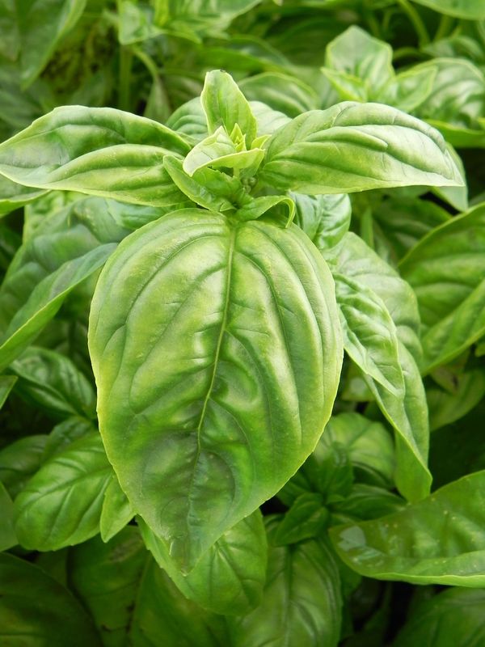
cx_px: 242
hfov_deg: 31.5
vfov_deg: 41.2
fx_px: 859
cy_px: 324
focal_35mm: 46
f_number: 4
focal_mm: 8.2
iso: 160
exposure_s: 1/160
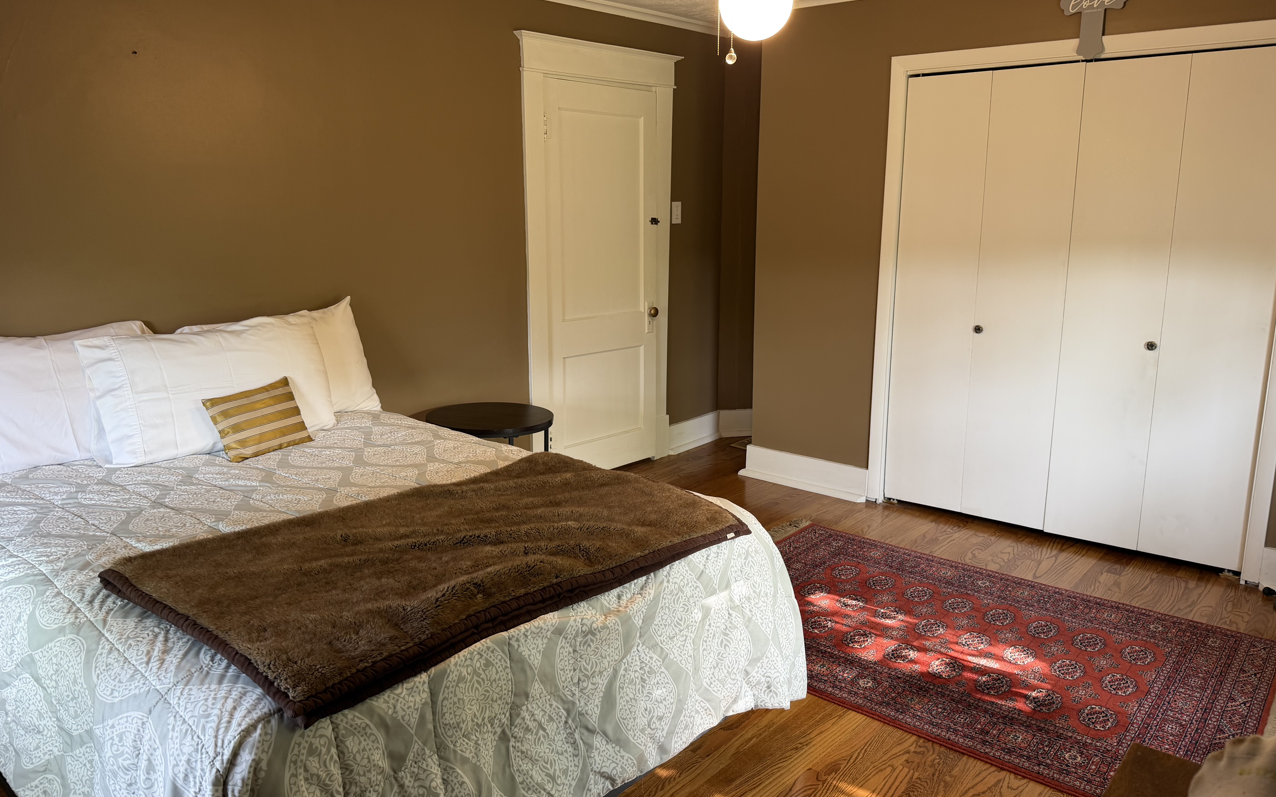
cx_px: 644
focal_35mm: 26
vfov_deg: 47.6
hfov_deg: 70.4
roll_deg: +0.0
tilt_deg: -11.3
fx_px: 904
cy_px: 389
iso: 125
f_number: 1.78
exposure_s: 1/60
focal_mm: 6.76
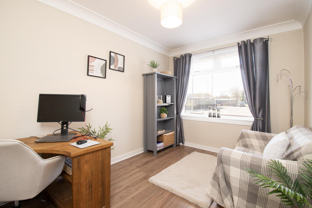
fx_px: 130
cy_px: 104
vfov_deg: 77.3
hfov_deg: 100.4
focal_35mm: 15
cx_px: 156
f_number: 8
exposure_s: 1/15
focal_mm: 10
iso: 320
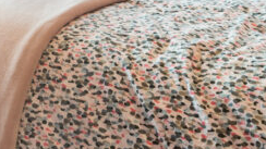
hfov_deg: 14.9
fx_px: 945
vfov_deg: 8.5
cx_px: -125
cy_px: -165
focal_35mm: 134
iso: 100
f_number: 9
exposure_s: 1/1.67
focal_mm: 30
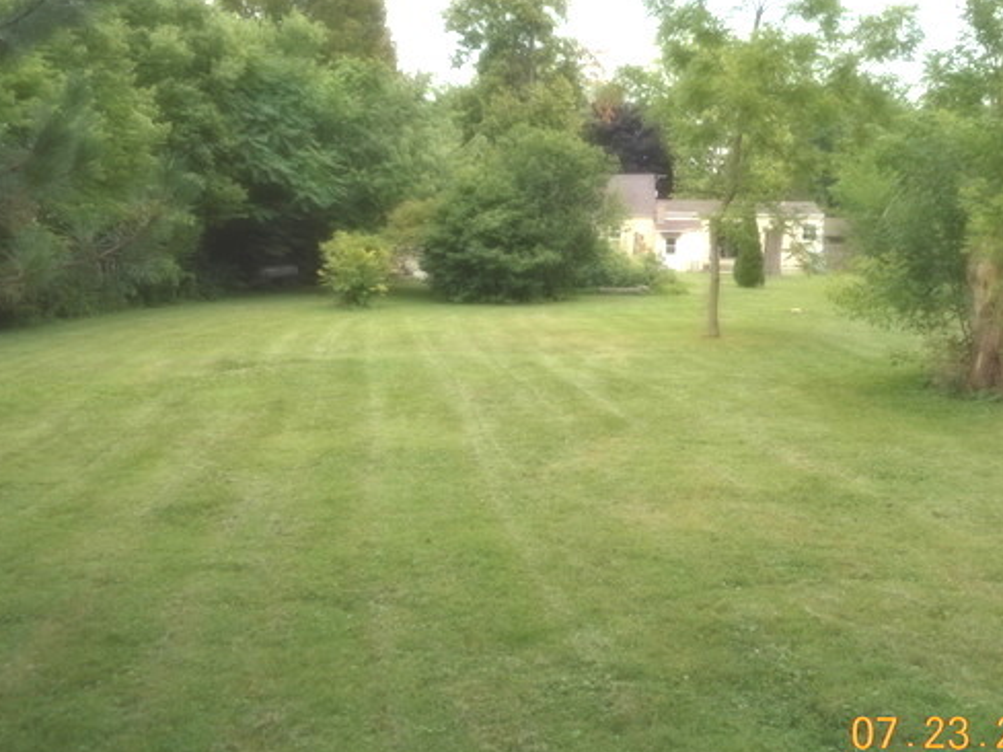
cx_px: 643
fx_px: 1101
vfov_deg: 37.7
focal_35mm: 38
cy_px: 335
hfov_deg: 48.4
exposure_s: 1/200
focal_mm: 5.2
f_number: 4
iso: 80
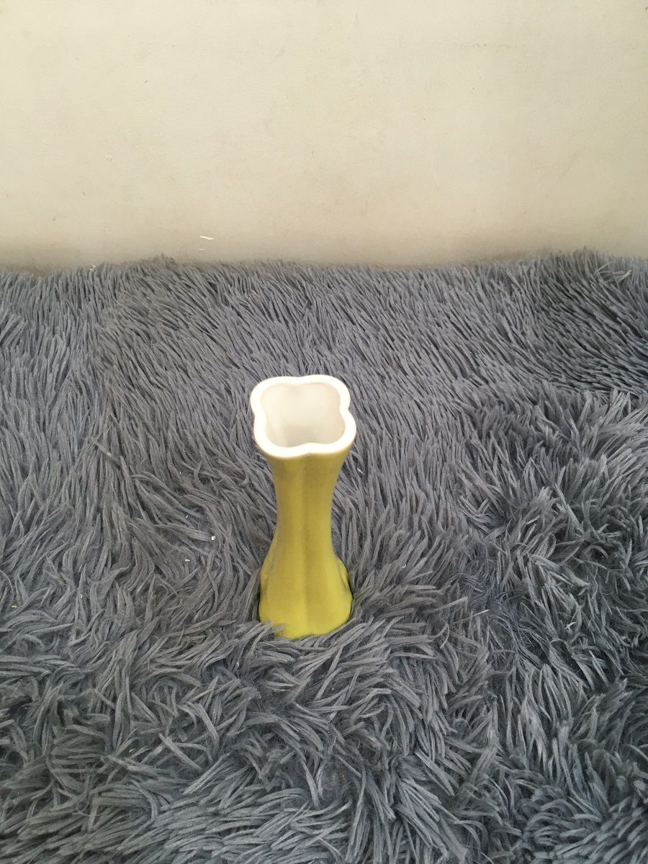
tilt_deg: -55.1
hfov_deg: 48.2
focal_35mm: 29
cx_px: 324
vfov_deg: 61.7
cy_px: 432
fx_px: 724
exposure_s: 1/33
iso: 100
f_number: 2.2
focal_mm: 4.15
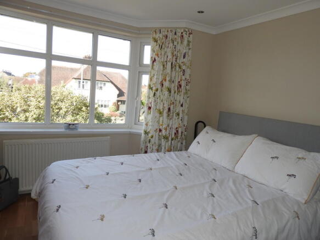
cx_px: 160
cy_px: 120
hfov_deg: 71.6
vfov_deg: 56.8
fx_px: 222
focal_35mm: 24
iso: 100
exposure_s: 1/160
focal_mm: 4.3
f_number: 3.3
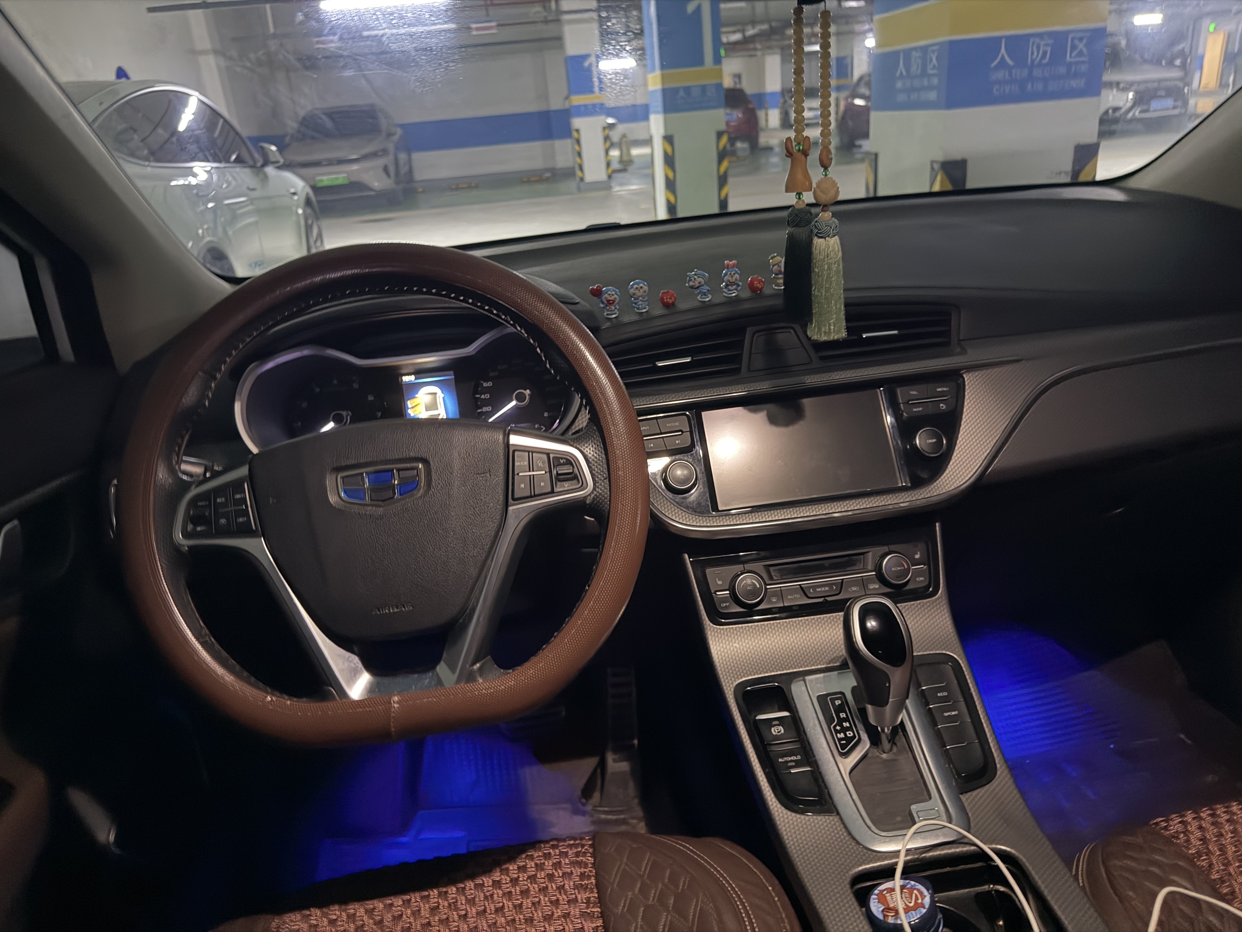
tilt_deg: -23.3
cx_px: 621
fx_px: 861
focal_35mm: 24
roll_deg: -0.9
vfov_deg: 56.8
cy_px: 466
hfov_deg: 71.6
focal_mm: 6.76
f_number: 1.78
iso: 1600
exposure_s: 1/15
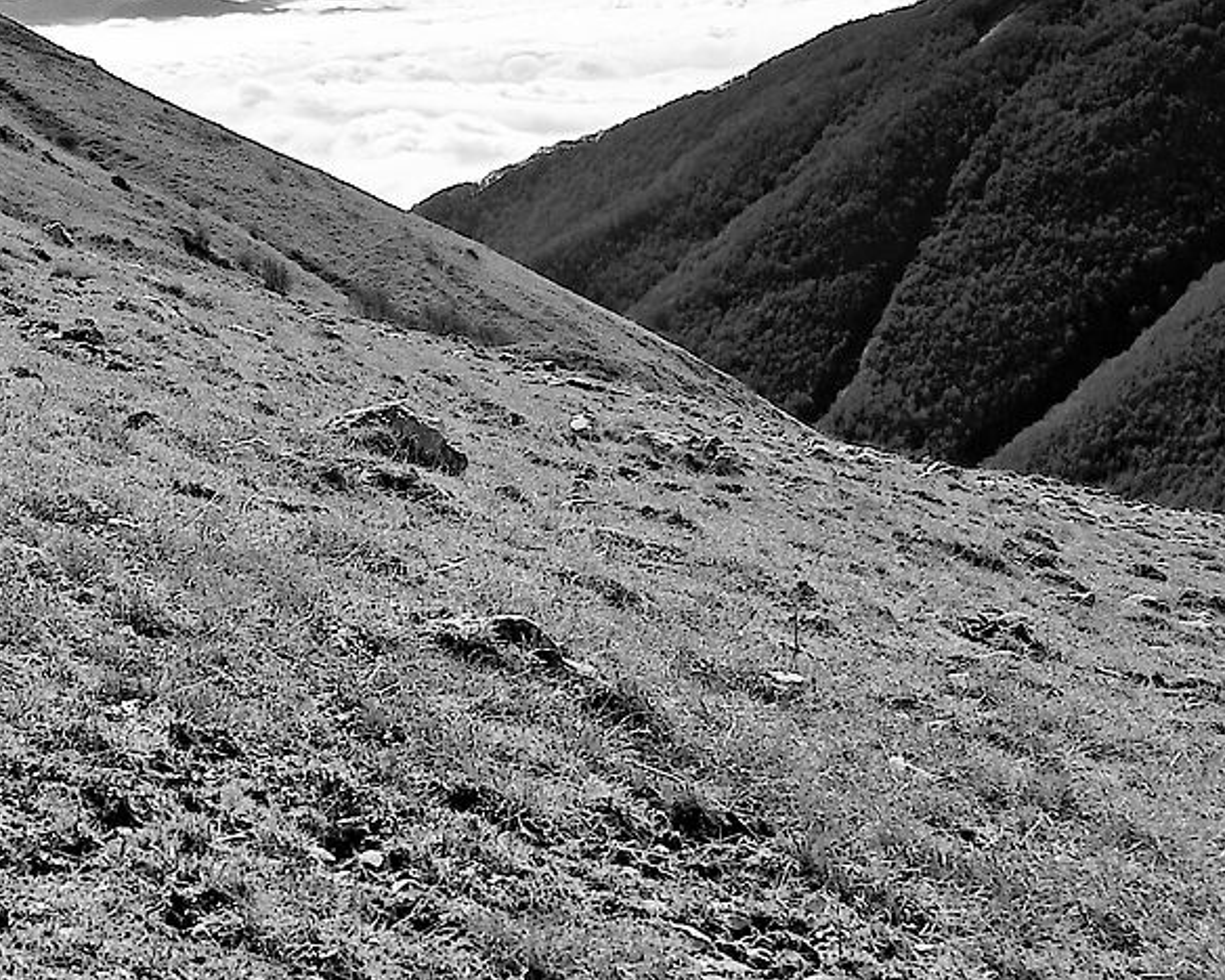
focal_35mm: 81
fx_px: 2936
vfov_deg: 18.3
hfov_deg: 20.0
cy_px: -76
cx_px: -663
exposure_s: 1/640
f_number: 8
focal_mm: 14
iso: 200
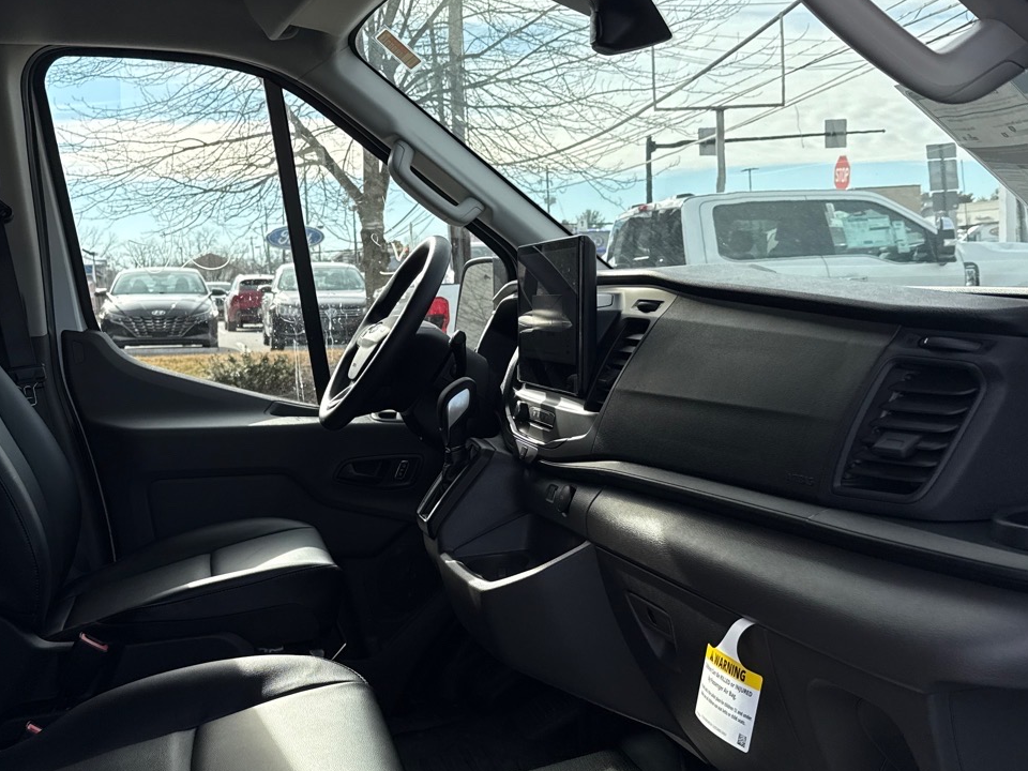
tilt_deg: -5.4
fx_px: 1188
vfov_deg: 35.9
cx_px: 357
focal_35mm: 40
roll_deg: +3.6
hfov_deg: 46.2
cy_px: 425
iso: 80
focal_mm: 6.76
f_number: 1.78
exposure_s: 1/3145
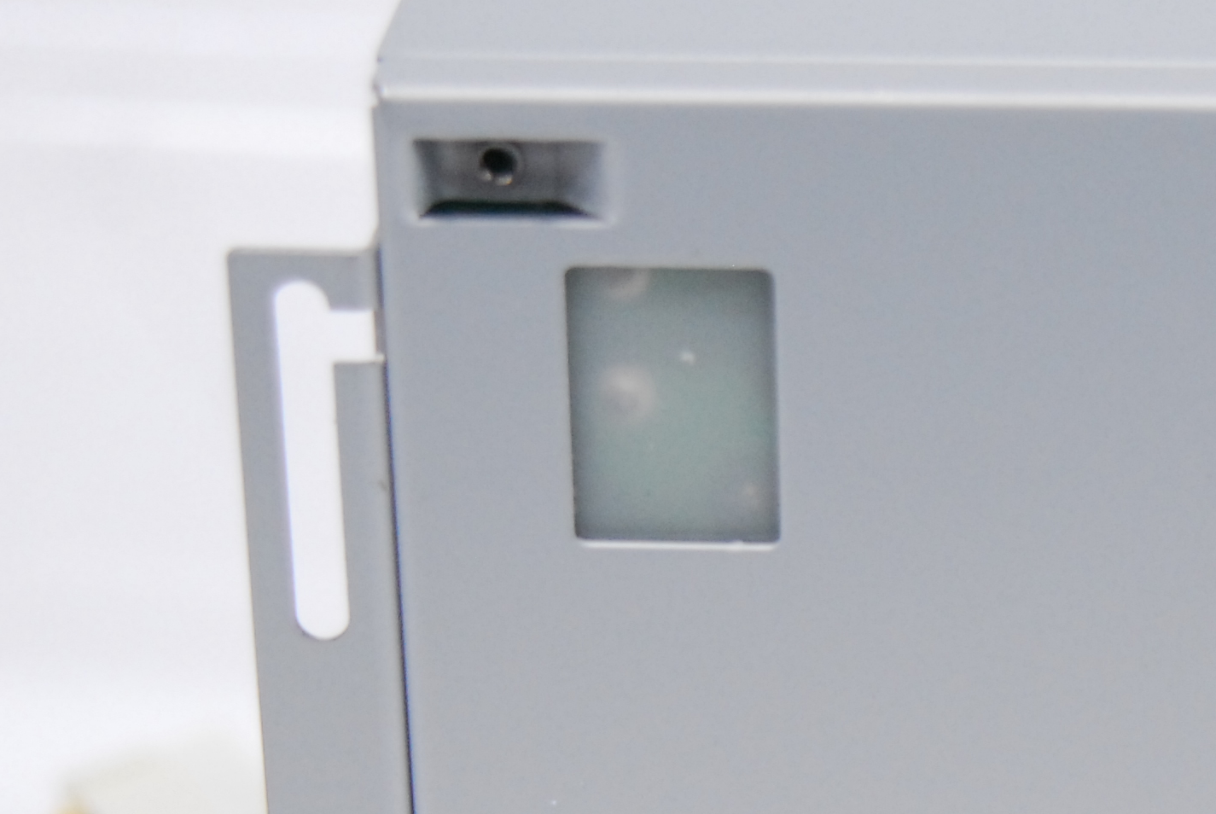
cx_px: 1176
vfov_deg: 8.4
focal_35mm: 163
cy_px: 788
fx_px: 5512
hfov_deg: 12.5
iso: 800
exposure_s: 1/160
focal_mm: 40
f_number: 3.3
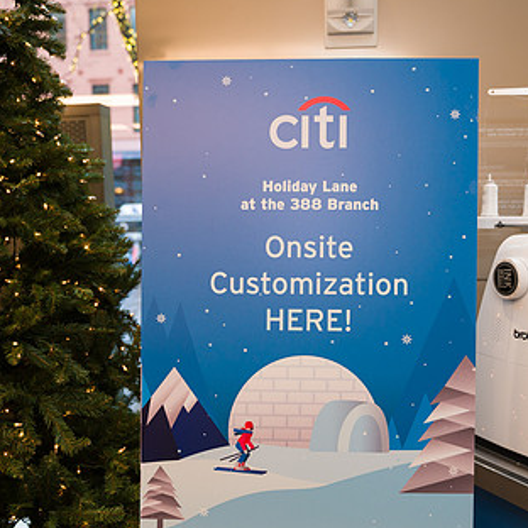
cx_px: 269
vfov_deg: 40.8
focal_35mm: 41
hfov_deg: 40.9
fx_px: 708
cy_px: 315
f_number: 3.2
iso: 400
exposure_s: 1/200
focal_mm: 26
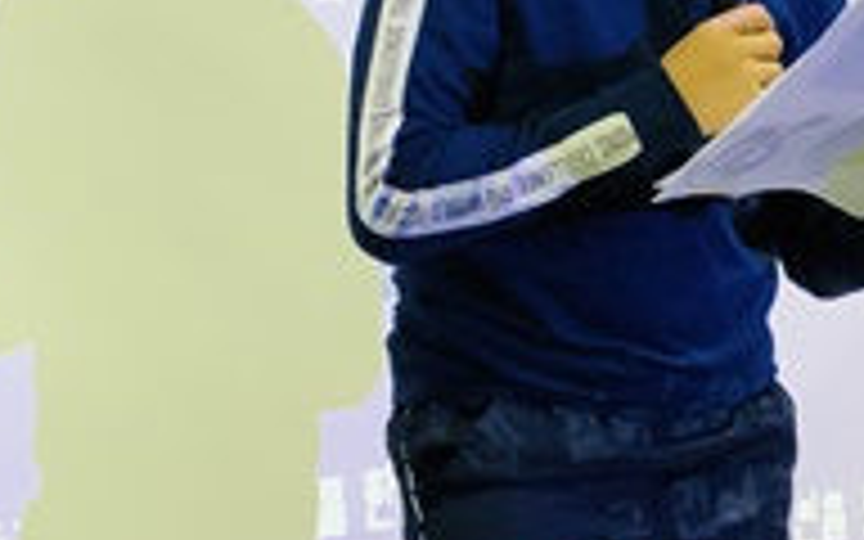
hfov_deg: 13.2
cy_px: -133
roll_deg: +1.0
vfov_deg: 8.3
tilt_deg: +1.6
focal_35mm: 157
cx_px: 58
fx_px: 3697
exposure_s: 1/30
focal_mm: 6.6
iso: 80
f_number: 2.8
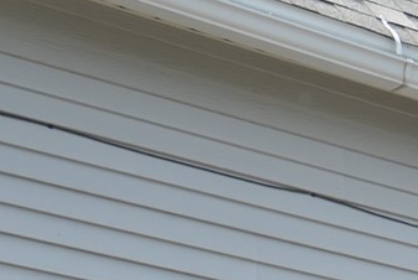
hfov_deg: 8.5
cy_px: 846
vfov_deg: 6.0
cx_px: 1125
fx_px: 2464
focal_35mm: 212
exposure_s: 1/250
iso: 100
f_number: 4.5
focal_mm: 22
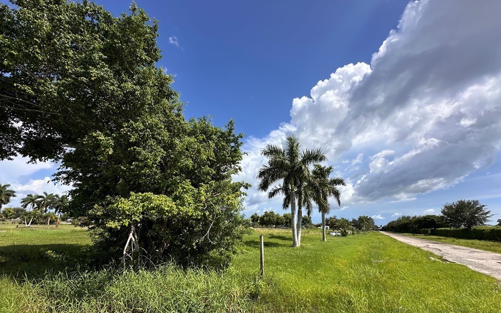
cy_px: 177
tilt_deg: +15.0
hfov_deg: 101.5
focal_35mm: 15
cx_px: 251
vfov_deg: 74.4
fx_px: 205
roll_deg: -3.1
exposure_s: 1/2212
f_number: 2.2
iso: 50
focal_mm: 2.22
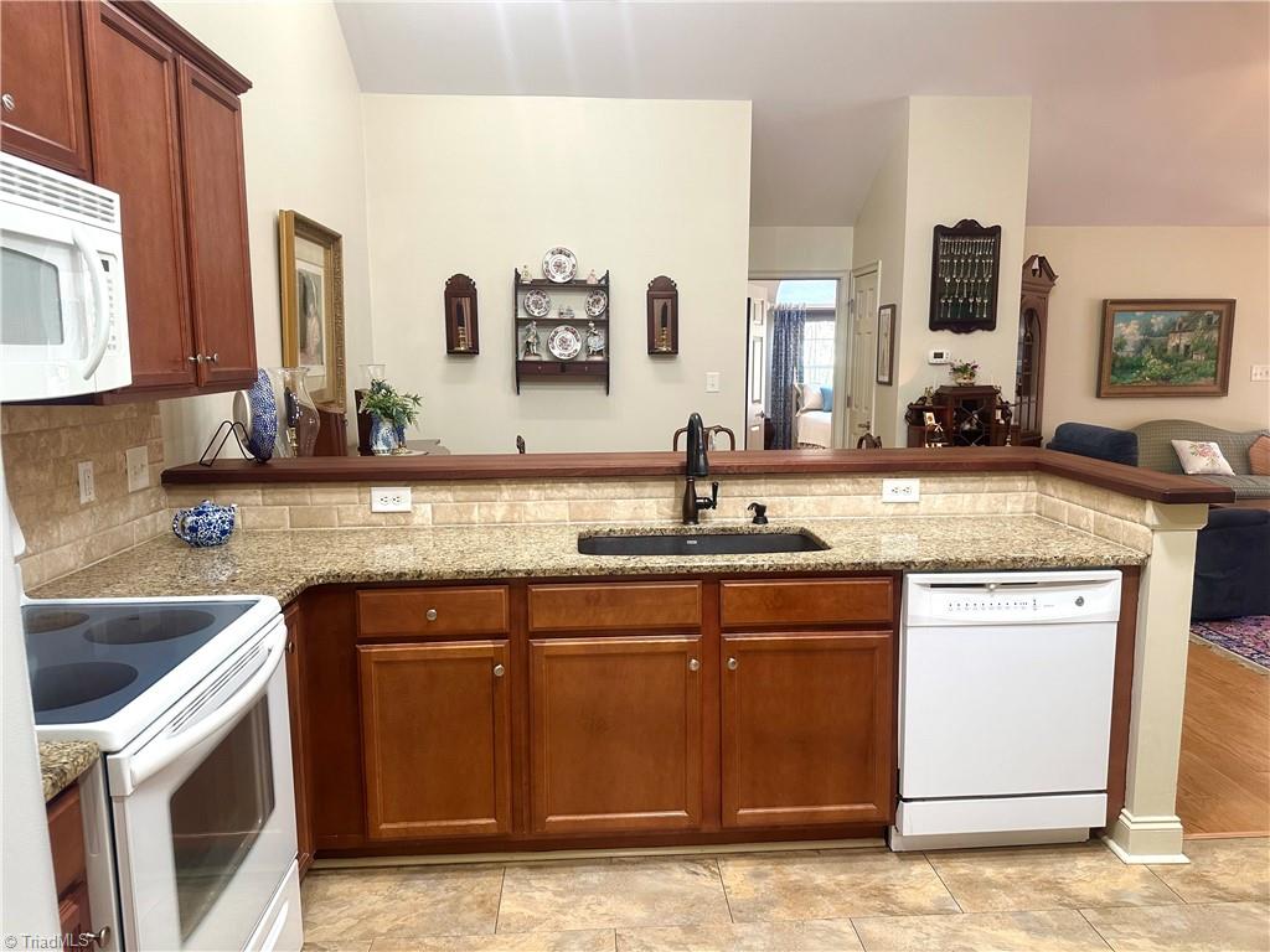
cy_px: 476
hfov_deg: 71.6
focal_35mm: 24
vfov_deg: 56.8
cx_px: 635
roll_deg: +0.3
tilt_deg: -7.8
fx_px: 881
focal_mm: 6.86
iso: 200
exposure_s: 1/60
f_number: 1.78
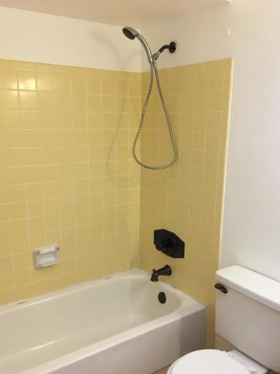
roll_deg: -0.3
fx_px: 356
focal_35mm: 33
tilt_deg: -12.9
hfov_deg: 42.9
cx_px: 138
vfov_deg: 55.2
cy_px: 207
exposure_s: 1/30
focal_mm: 4.15
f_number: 2.2
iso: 64
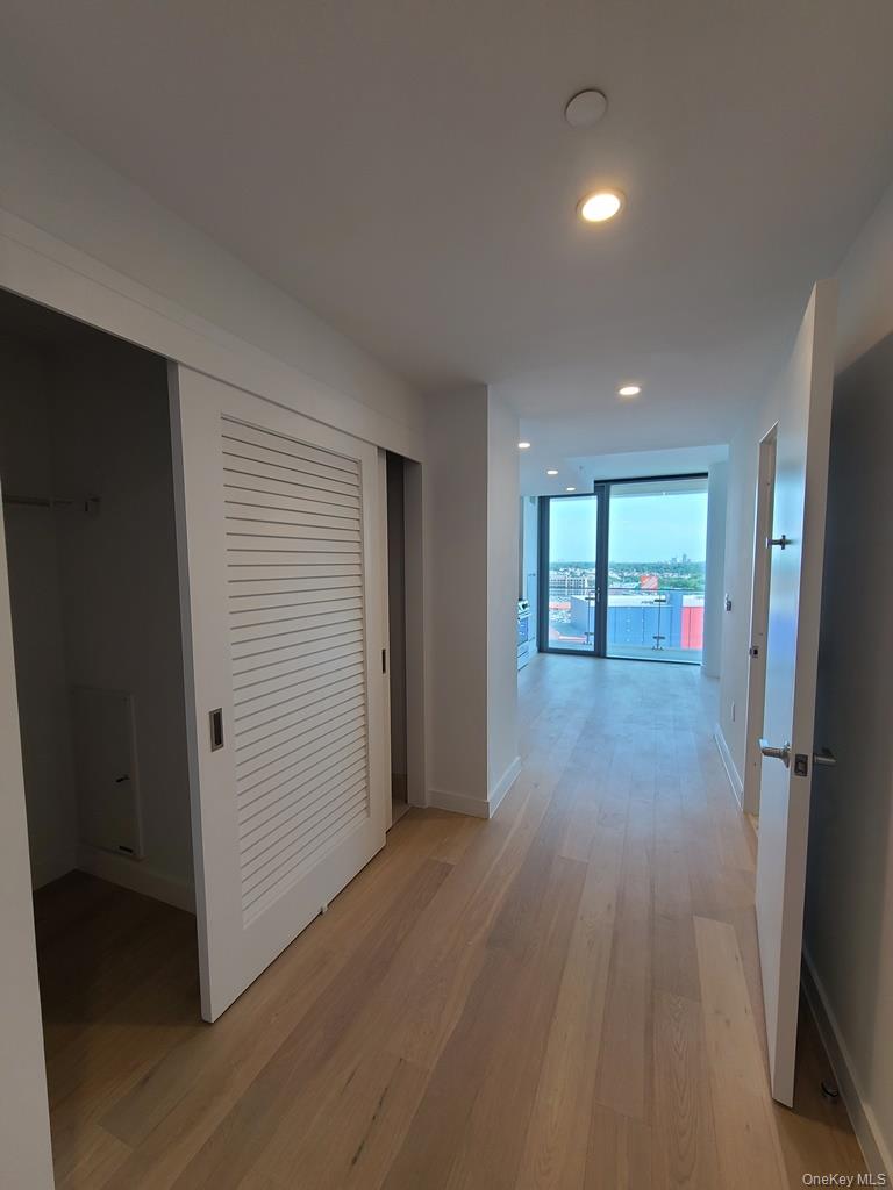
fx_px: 447
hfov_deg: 89.9
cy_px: 595
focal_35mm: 13
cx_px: 446
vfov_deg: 106.2
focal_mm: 2.2
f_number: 2.2
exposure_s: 1/119
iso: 64
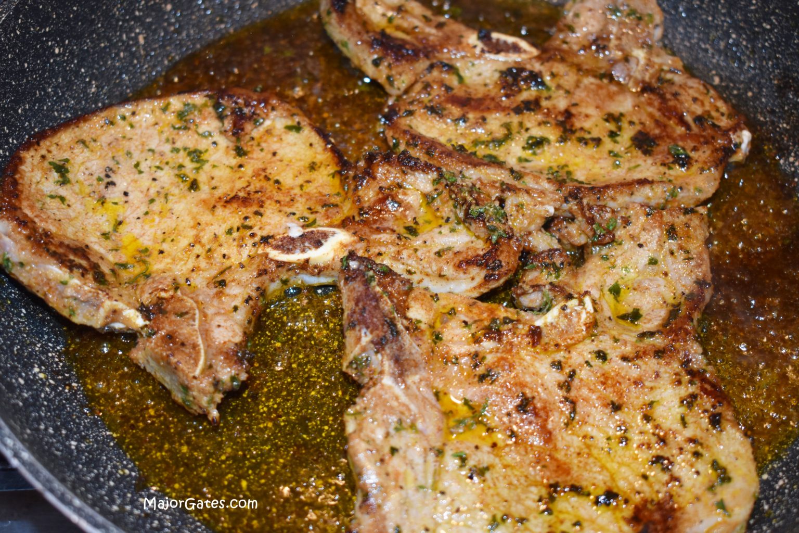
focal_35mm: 57
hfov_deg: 35.1
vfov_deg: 23.8
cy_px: 266
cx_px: 400
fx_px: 1265
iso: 560
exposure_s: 1/80
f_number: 4.8
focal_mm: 38
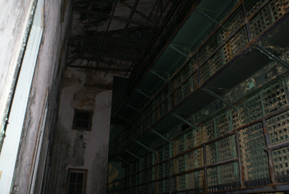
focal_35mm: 30
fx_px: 241
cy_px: 97
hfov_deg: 61.9
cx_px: 144
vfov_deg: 43.7
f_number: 5.6
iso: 400
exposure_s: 1/60
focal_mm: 20
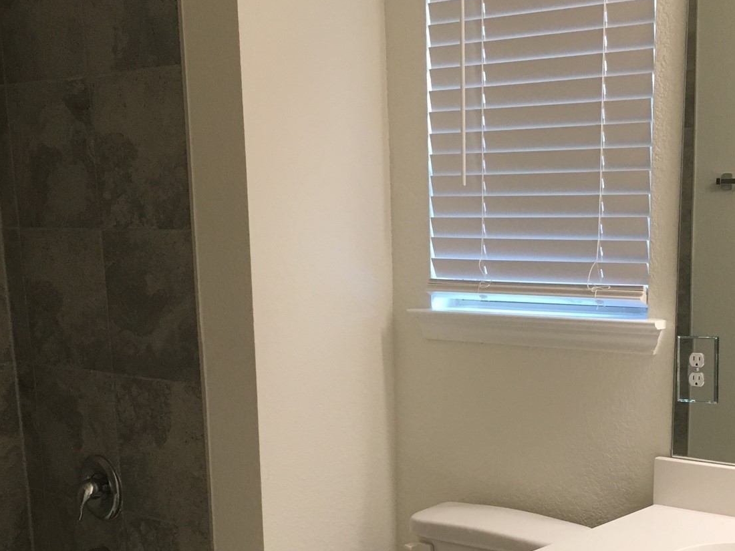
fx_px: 1147
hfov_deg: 35.2
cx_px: 490
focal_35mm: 54
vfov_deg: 26.3
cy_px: 477
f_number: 2.2
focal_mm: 4.15
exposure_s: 1/30
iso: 40
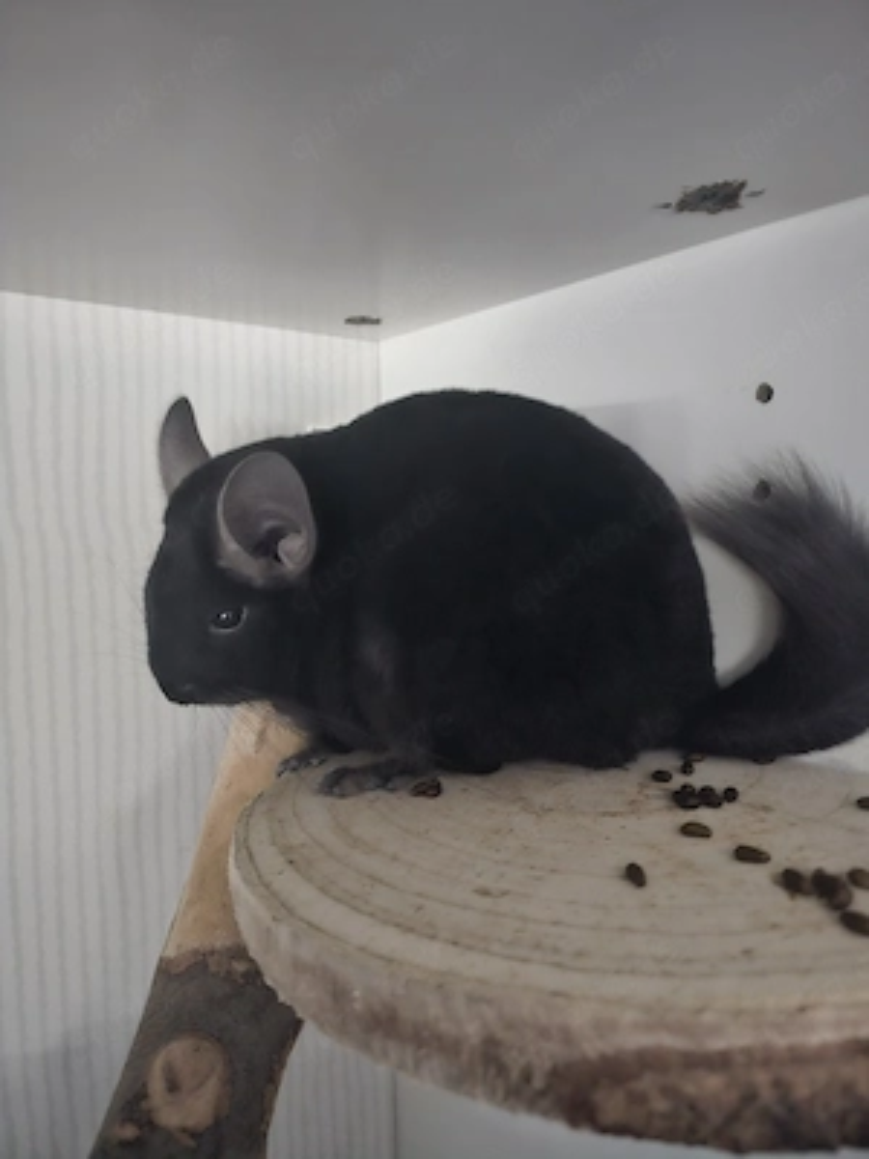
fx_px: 770
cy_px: 580
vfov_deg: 73.9
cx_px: 434
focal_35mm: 23
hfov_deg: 58.9
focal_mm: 6.3
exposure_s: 1/10.9
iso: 1600
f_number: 1.7
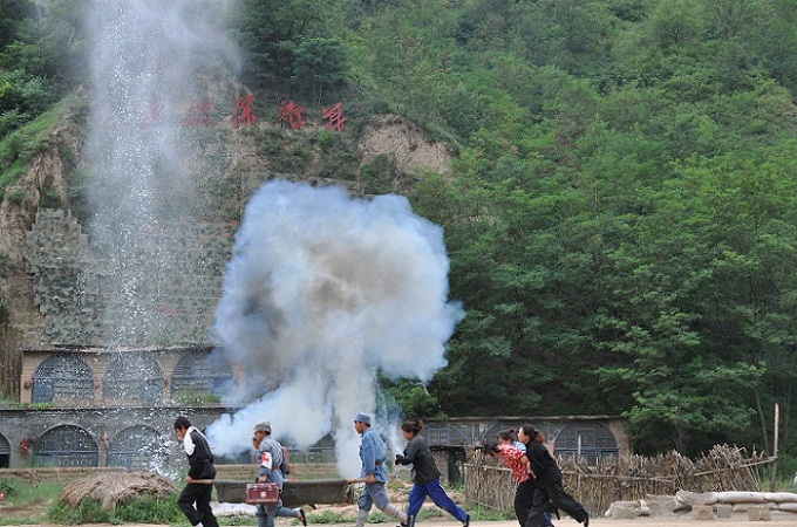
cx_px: 398
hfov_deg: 32.0
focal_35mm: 63
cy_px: 264
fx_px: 1391
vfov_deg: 21.5
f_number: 4.5
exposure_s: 1/640
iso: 200
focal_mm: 42
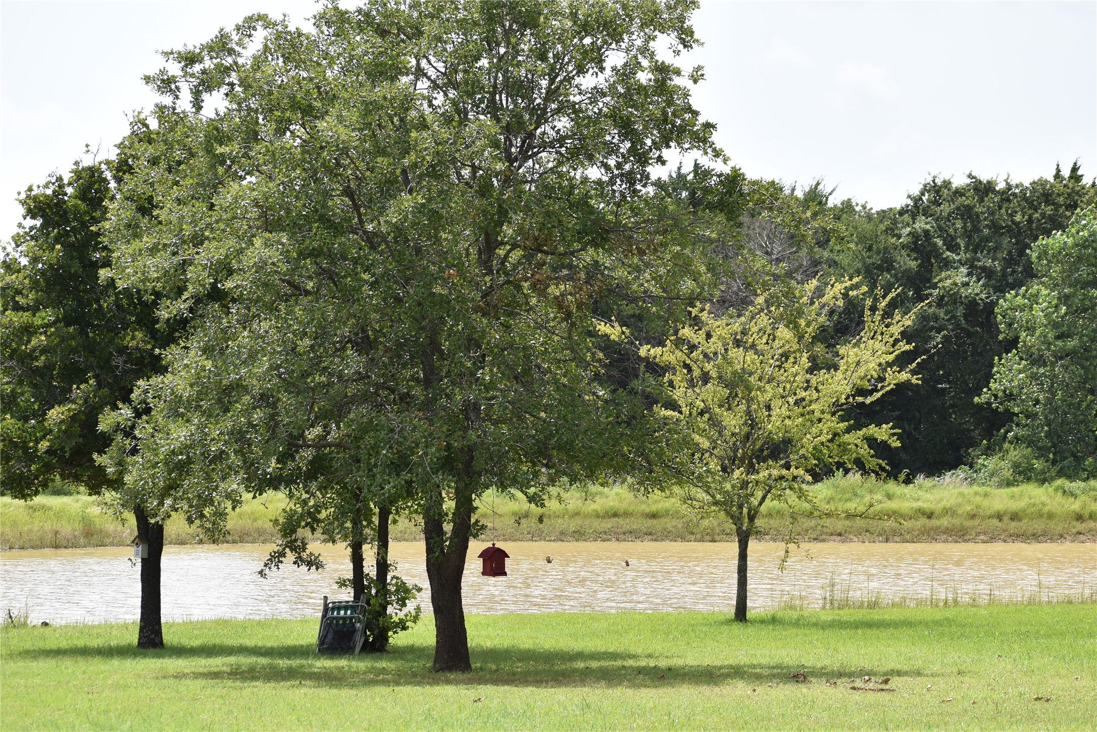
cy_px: 366
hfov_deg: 15.9
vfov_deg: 10.6
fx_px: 3931
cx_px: 548
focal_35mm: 129
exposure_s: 1/500
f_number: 7.1
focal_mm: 86
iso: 200
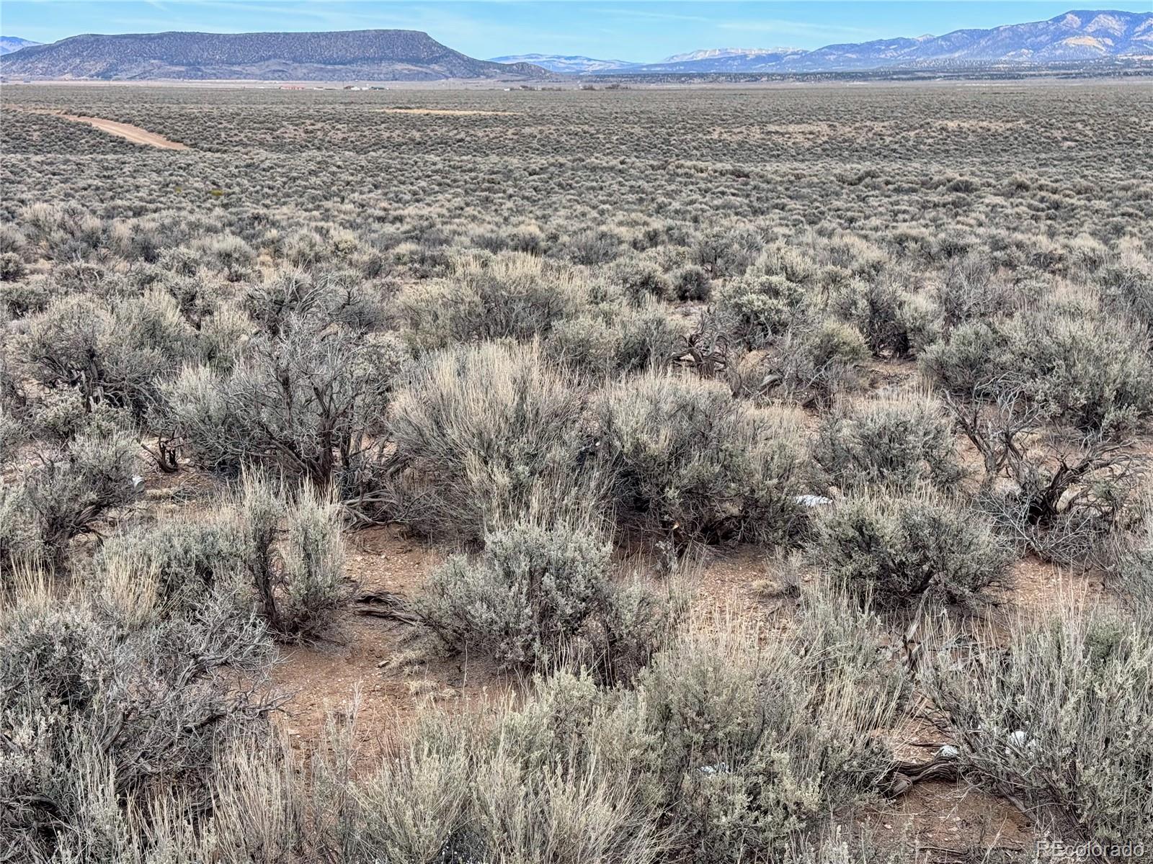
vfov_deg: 30.3
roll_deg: -1.2
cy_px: 432
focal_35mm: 48
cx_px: 576
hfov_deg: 39.7
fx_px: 1599
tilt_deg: -13.8
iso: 64
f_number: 1.78
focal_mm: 6.76
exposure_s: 1/1490
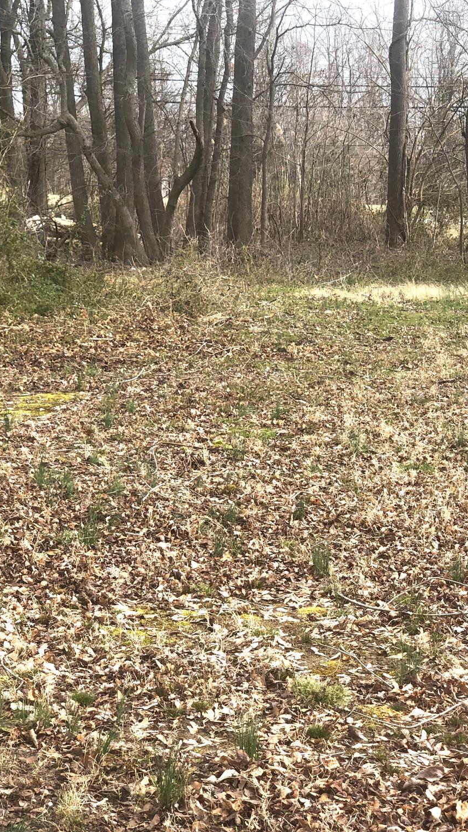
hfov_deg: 15.9
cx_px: 311
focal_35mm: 76
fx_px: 1677
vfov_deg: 27.9
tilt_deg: -6.6
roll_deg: -0.1
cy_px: 416
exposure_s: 1/331
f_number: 2.4
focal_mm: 6
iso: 16
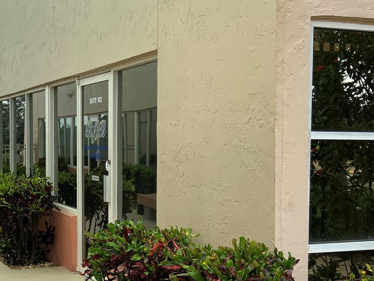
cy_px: 169
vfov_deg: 25.6
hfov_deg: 32.5
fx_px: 616
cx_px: 55
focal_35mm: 57
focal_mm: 3
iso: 16
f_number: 1.8
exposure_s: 1/627
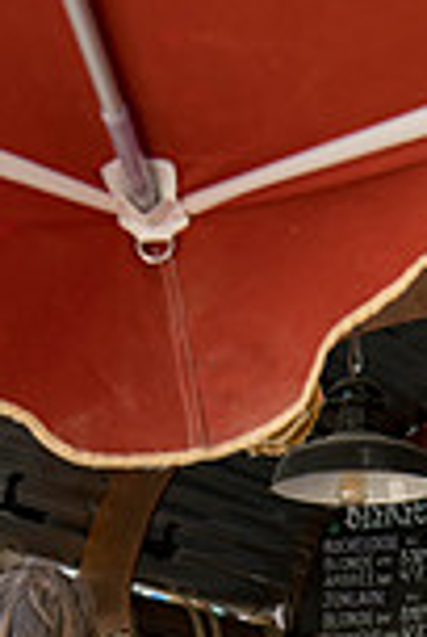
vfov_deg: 15.0
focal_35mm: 130
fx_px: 2302
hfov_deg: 10.6
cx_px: 243
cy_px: 851
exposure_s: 1/80
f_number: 4.5
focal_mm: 44
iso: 64
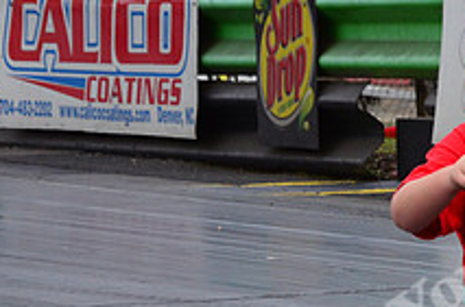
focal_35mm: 490
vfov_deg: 2.8
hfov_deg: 4.2
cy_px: 209
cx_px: 589
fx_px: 6315
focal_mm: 120
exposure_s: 1/1250
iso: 1000
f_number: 9
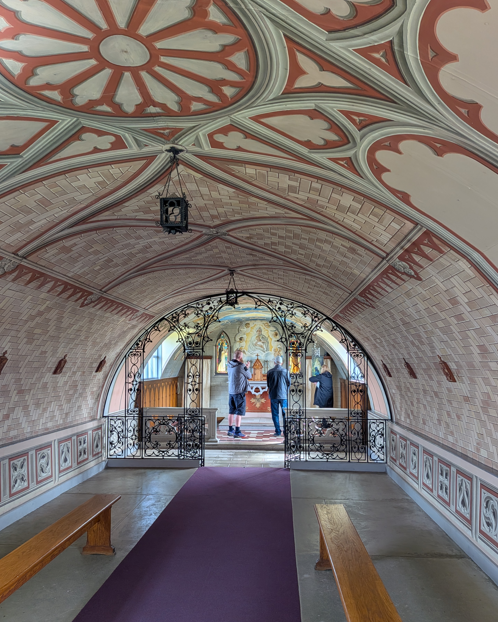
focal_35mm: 26
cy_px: 343
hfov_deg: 54.9
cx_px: 248
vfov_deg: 65.9
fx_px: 479
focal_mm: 4.53
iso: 34
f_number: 1.7
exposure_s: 1/183
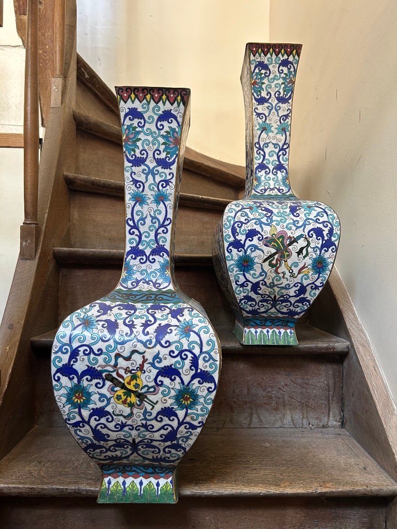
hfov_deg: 53.1
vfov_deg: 67.3
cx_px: 198
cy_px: 264
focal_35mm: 26
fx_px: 398
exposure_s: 1/50
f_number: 1.5
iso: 160
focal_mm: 5.7
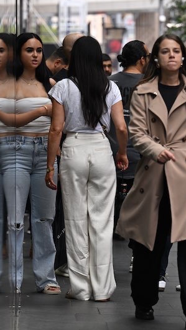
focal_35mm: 163
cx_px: 16
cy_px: 162
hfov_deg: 7.4
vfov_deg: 13.2
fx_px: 1430
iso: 200
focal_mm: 92
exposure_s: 1/400
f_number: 2.8
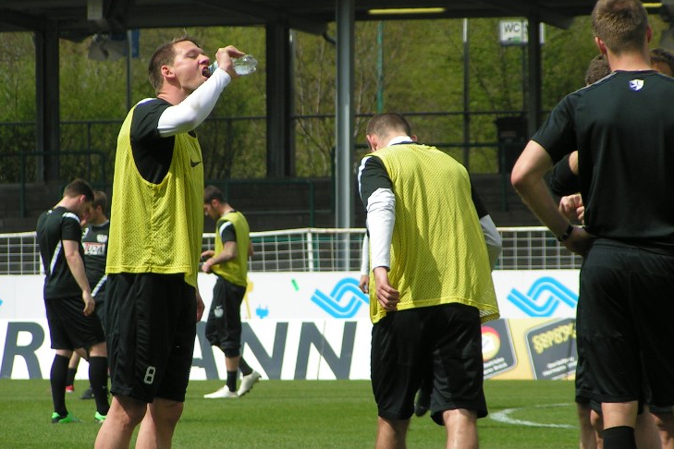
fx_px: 5279
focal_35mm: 282
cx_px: 330
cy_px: 250
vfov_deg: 4.9
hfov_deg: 7.3
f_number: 3.5
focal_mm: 37.8
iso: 50
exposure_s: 1/1000
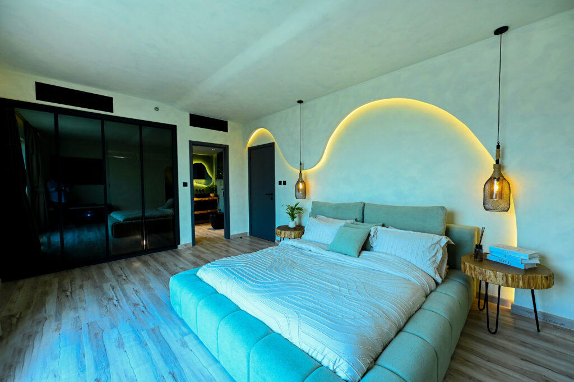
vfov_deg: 81.1
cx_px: 287
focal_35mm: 14
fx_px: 223
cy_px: 191
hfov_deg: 104.3
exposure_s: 1/80
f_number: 5.6
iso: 1000
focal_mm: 14
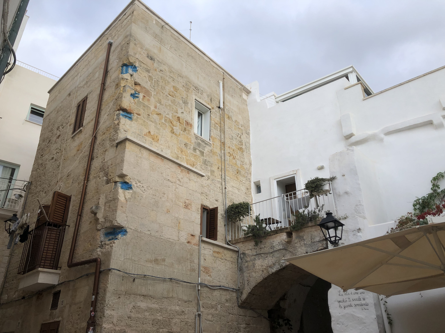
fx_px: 360
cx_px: 222
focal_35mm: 28
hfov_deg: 63.4
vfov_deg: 49.7
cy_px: 166
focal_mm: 4
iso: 20
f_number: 1.8
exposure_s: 1/430
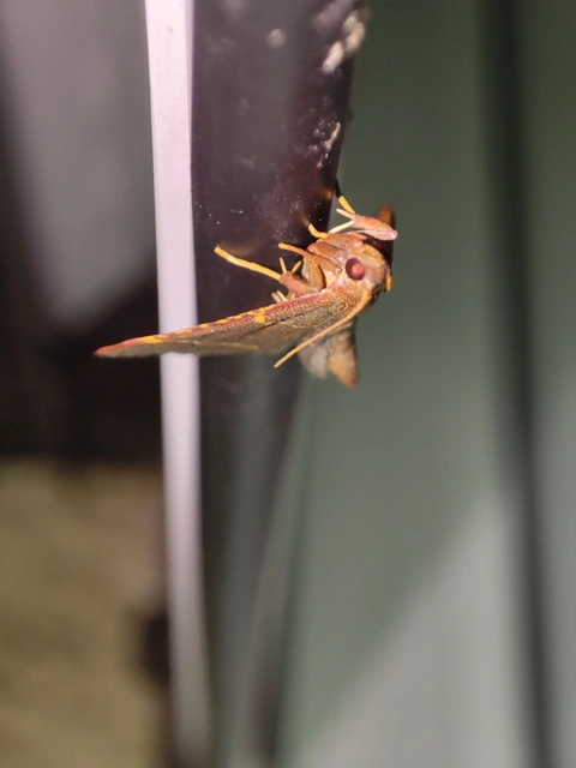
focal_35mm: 49
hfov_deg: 29.7
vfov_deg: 38.9
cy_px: 384
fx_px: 1087
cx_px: 288
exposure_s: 1/50
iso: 70
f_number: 2.4
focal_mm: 4.1
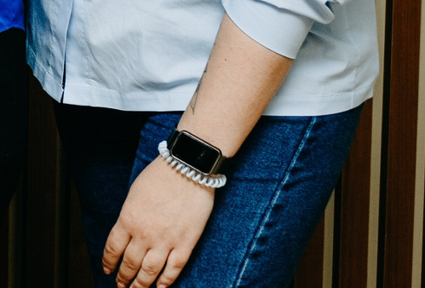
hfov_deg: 9.6
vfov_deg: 7.0
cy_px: -250
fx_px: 2278
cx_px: -558
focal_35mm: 192
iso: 200
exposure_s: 1/160
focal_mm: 35
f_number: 4
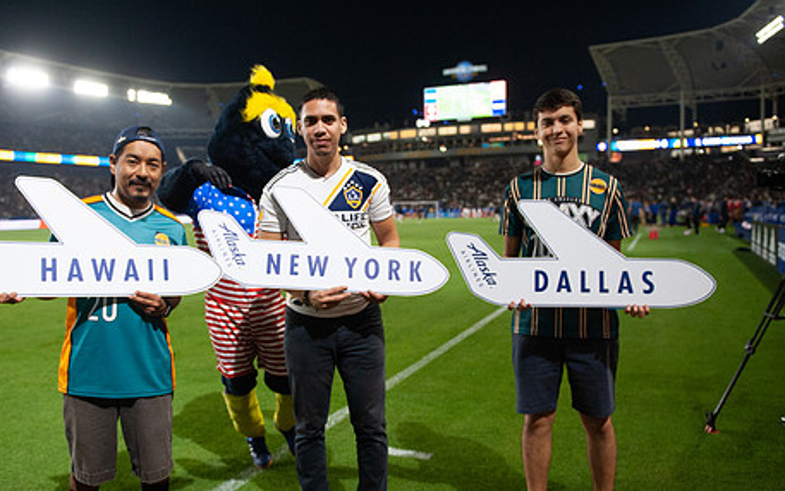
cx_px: 342
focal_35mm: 31
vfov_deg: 40.6
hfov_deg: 61.0
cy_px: 264
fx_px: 663
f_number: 2.8
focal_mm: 24
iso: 2500
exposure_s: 1/1600
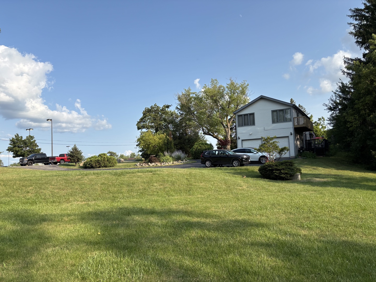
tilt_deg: +4.4
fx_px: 282
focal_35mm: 26
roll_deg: +1.9
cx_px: 188
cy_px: 141
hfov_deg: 67.3
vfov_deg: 53.1
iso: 50
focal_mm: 5.96
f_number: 1.6
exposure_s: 1/2451
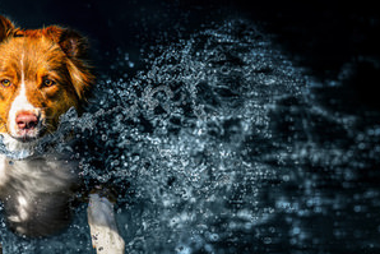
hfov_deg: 11.9
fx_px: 1806
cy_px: 162
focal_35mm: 171
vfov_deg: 8.0
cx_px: 11
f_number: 1.8
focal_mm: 85
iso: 160
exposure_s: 1/4000
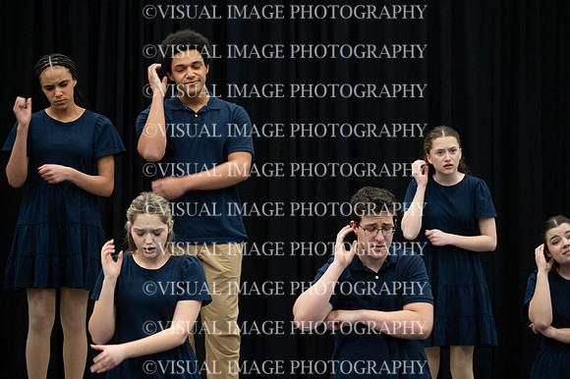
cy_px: 190
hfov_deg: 13.3
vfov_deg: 8.8
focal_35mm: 155
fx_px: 2453
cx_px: 285
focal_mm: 155
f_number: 6.3
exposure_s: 1/100
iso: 6400
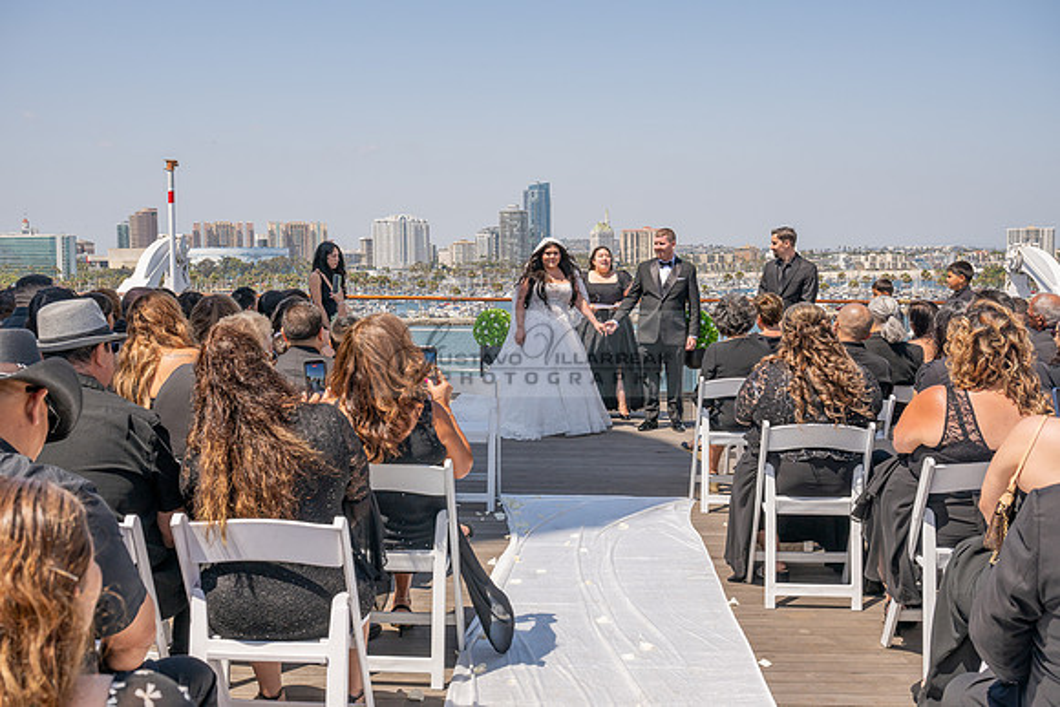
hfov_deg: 49.5
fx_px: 1149
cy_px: 354
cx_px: 530
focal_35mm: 39
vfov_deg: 34.2
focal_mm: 39
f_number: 8
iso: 200
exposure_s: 1/800
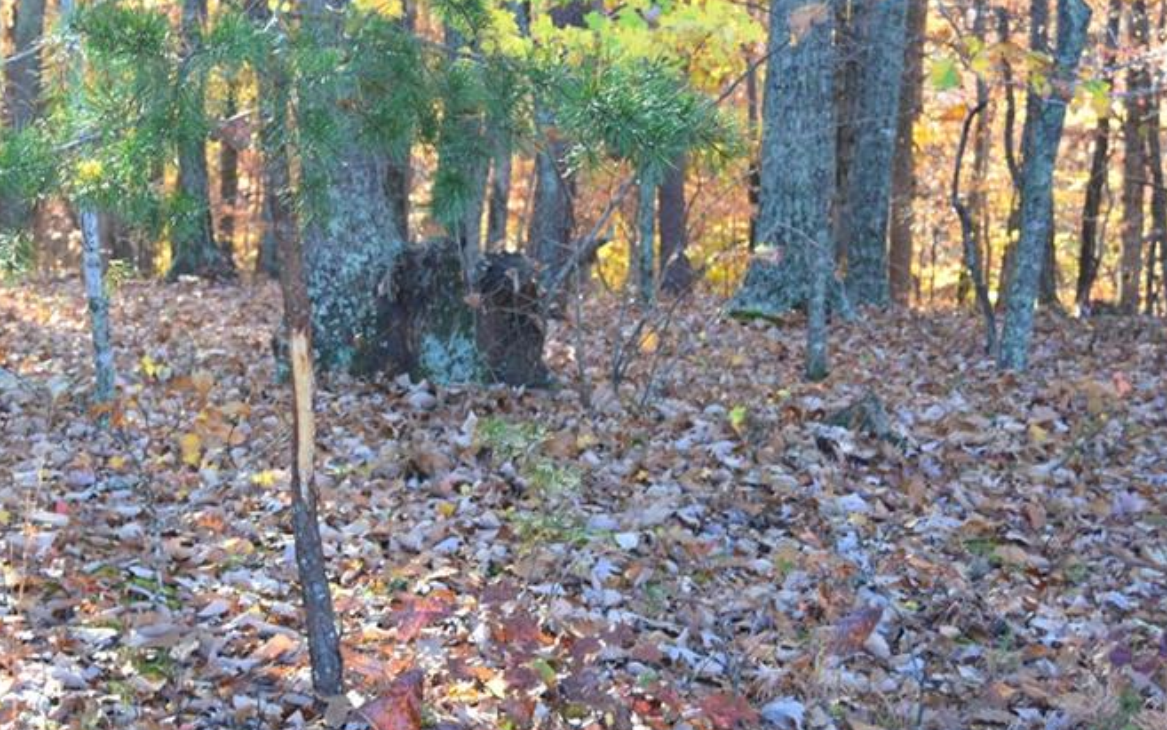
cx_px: 307
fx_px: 2348
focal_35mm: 74
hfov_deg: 27.6
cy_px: 277
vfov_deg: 17.7
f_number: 5
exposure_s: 1/60
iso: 200
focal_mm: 31
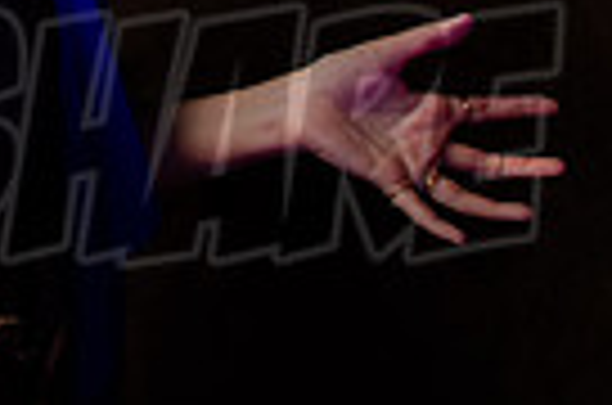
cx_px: -657
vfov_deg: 9.5
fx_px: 2391
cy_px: -144
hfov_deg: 12.6
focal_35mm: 141
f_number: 22
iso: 200
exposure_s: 1/60
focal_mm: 22
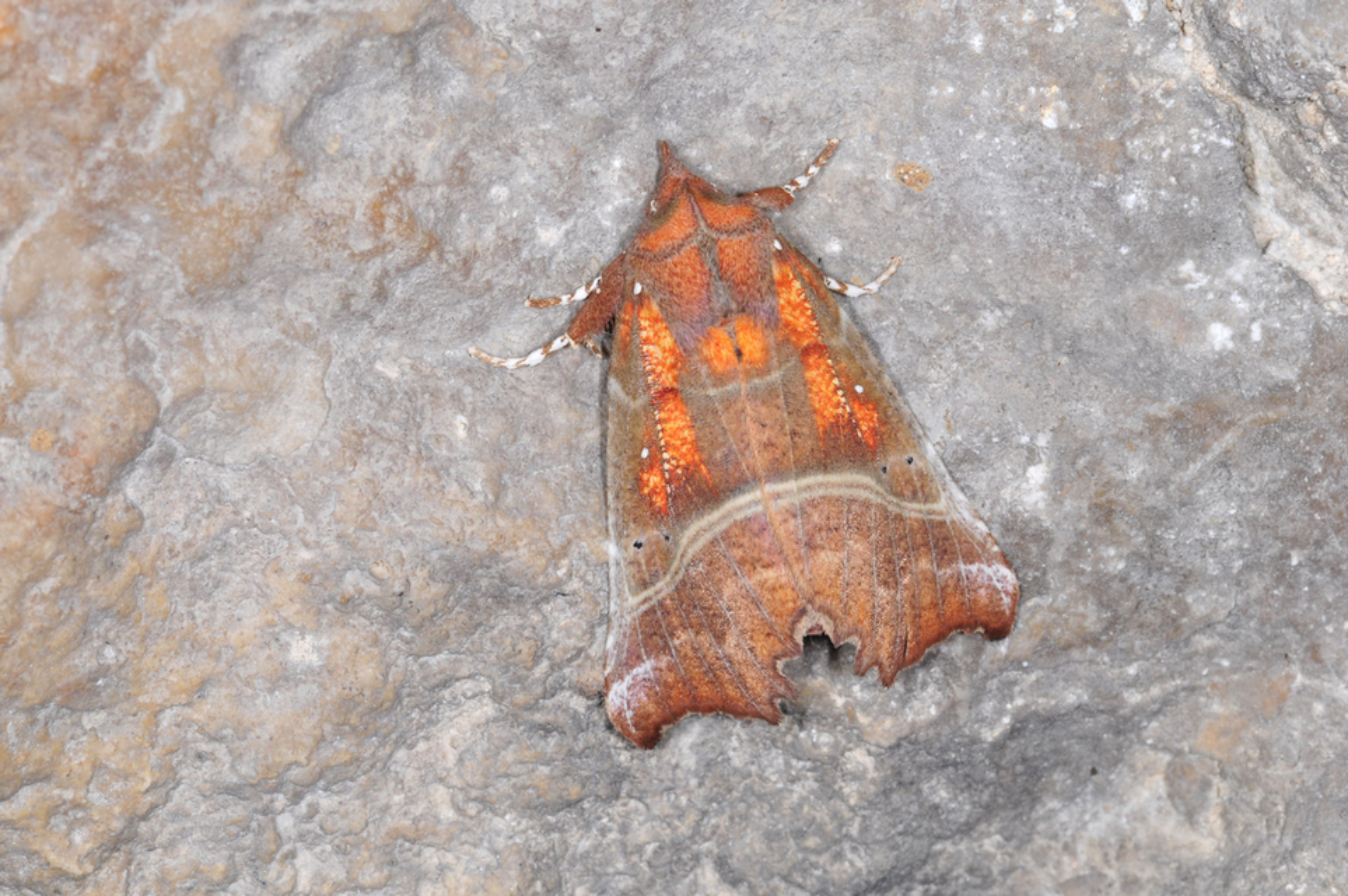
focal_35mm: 158
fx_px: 5891
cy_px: 448
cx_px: 674
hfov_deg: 13.1
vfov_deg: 8.7
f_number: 32
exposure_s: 1/200
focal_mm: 105
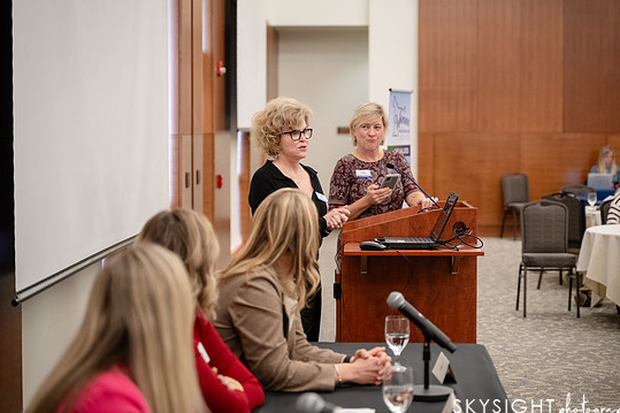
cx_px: 321
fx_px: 1394
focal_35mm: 81
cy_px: 212
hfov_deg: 25.1
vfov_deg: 16.8
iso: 3200
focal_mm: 75
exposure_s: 1/250
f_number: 2.8
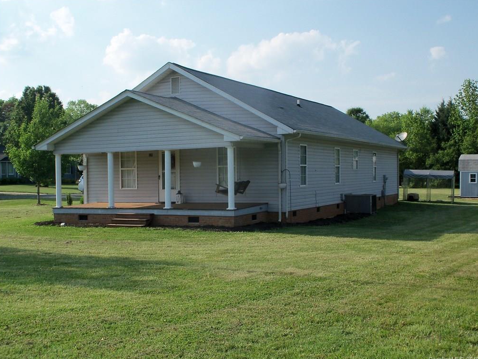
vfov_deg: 30.3
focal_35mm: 48
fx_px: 663
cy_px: 181
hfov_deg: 39.7
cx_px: 239
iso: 80
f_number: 5.8
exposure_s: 1/320
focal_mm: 8.3
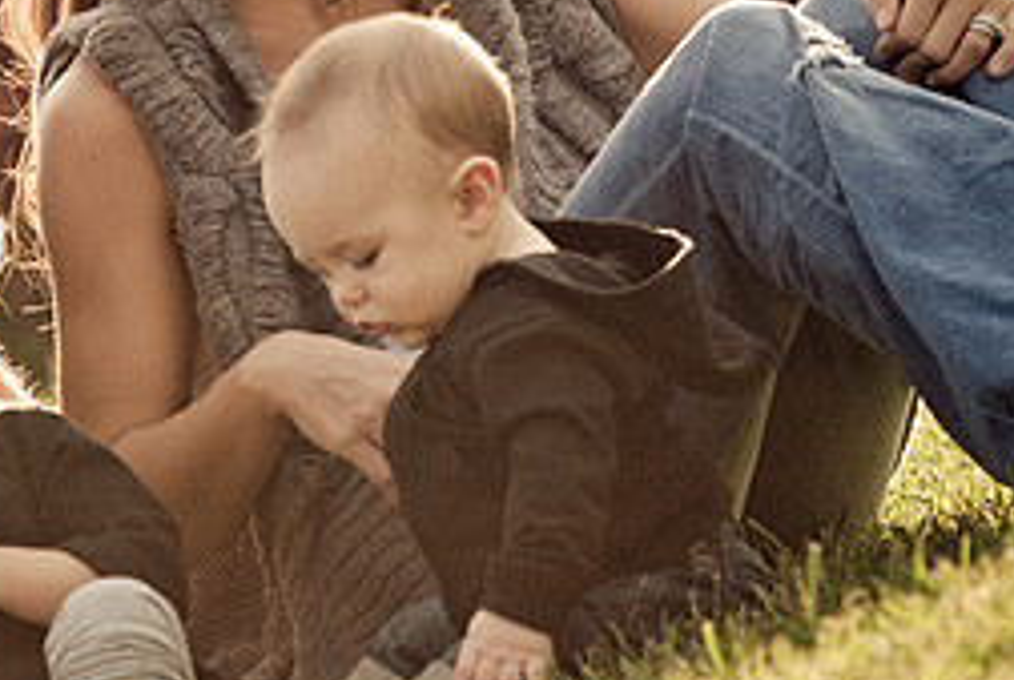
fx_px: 10218
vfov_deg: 3.8
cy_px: 233
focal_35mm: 362
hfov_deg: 5.7
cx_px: 141
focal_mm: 105
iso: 250
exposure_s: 1/1000
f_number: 2.8
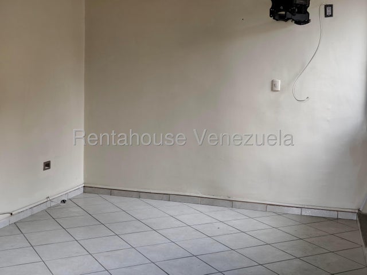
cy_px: 138
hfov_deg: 41.2
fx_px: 488
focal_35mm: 46
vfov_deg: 31.5
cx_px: 184
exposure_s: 1/50
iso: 400
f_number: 1.65
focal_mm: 6.19
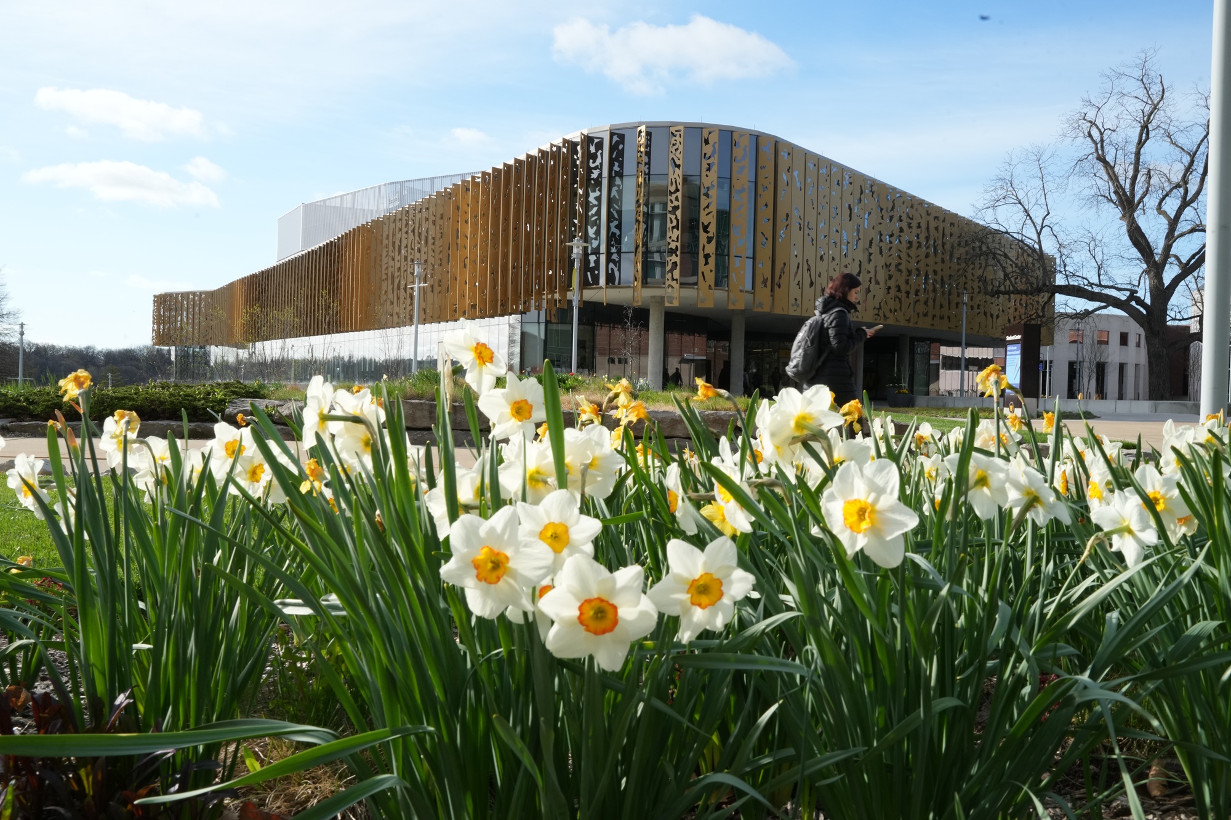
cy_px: 410
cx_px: 616
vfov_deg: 40.0
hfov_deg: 57.2
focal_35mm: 33
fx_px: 1128
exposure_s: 1/125
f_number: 22
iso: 640
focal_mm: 33
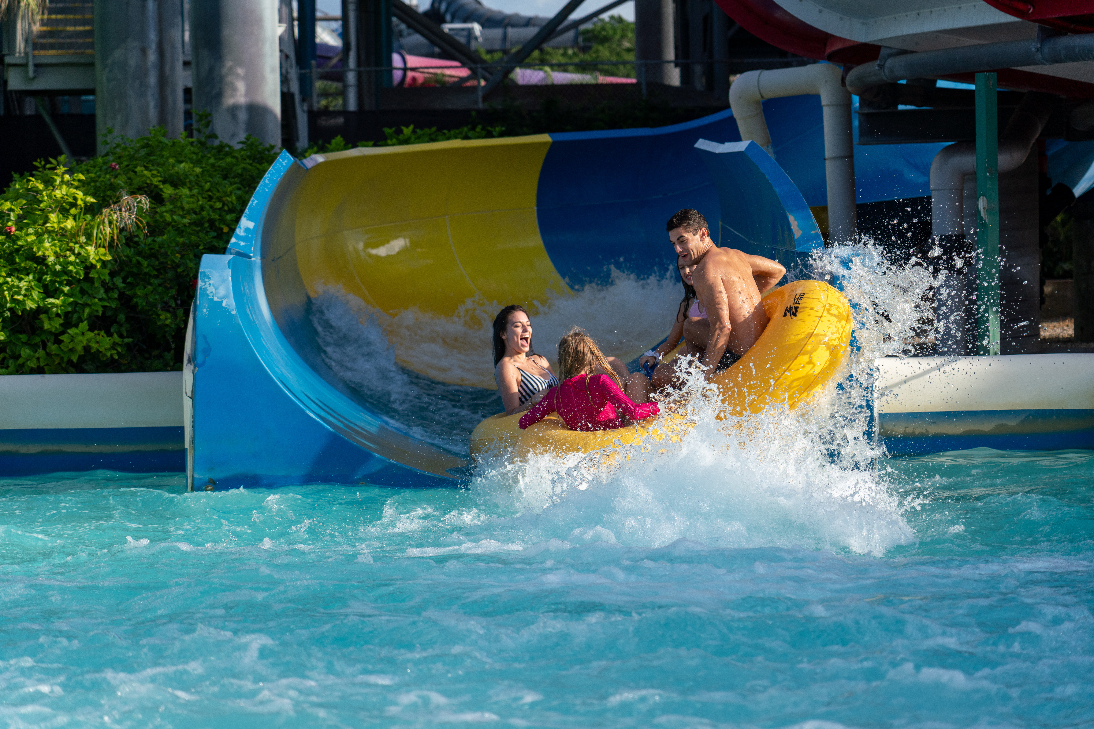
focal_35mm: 105
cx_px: 547
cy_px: 364
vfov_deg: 13.0
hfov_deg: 19.5
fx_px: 3191
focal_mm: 105
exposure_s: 1/1600
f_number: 4.5
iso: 320
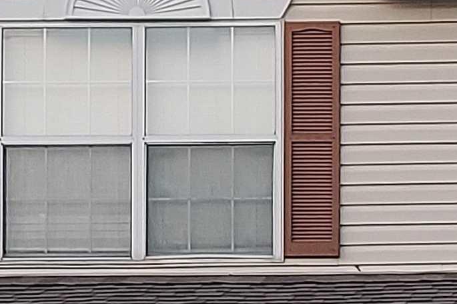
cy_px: 560
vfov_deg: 11.3
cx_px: 582
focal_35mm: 112
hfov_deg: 17.2
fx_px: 1421
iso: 64
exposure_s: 1/120
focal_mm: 5.23
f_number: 1.8
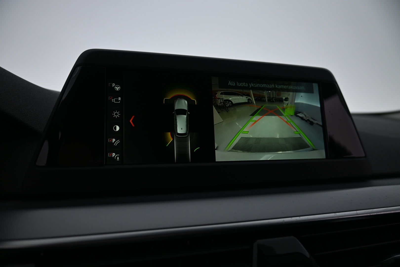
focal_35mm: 24
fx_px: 267
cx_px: 200
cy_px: 134
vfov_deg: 53.1
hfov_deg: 73.7
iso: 250
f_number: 3.5
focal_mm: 16
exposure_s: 1/25
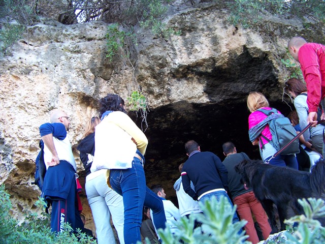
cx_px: 162
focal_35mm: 36
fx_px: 338
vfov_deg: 39.7
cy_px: 122
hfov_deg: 51.4
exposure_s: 1/30
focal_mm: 5.85
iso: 80
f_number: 2.8
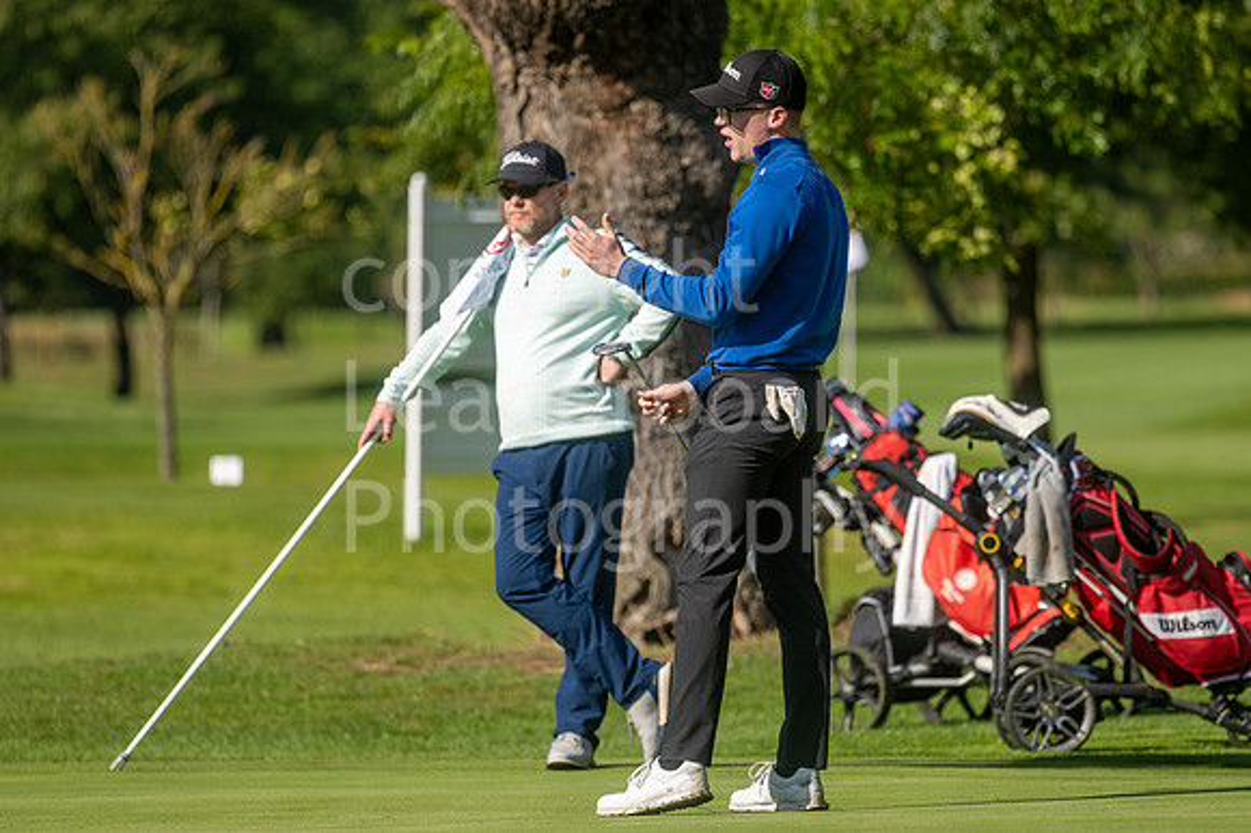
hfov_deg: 4.6
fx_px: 15628
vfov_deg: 3.1
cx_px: 626
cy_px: 416
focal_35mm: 450
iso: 200
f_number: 4
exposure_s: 1/2000
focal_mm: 300
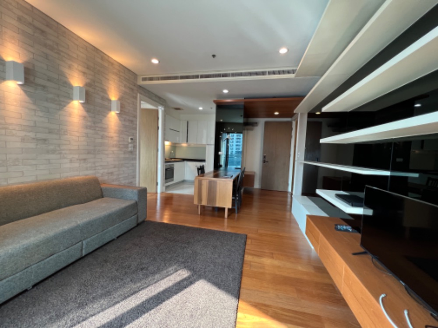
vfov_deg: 89.9
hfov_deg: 106.2
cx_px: 219
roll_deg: -2.3
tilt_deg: -4.7
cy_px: 164
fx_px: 164
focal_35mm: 13
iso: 200
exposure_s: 1/100
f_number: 1.8
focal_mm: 1.57
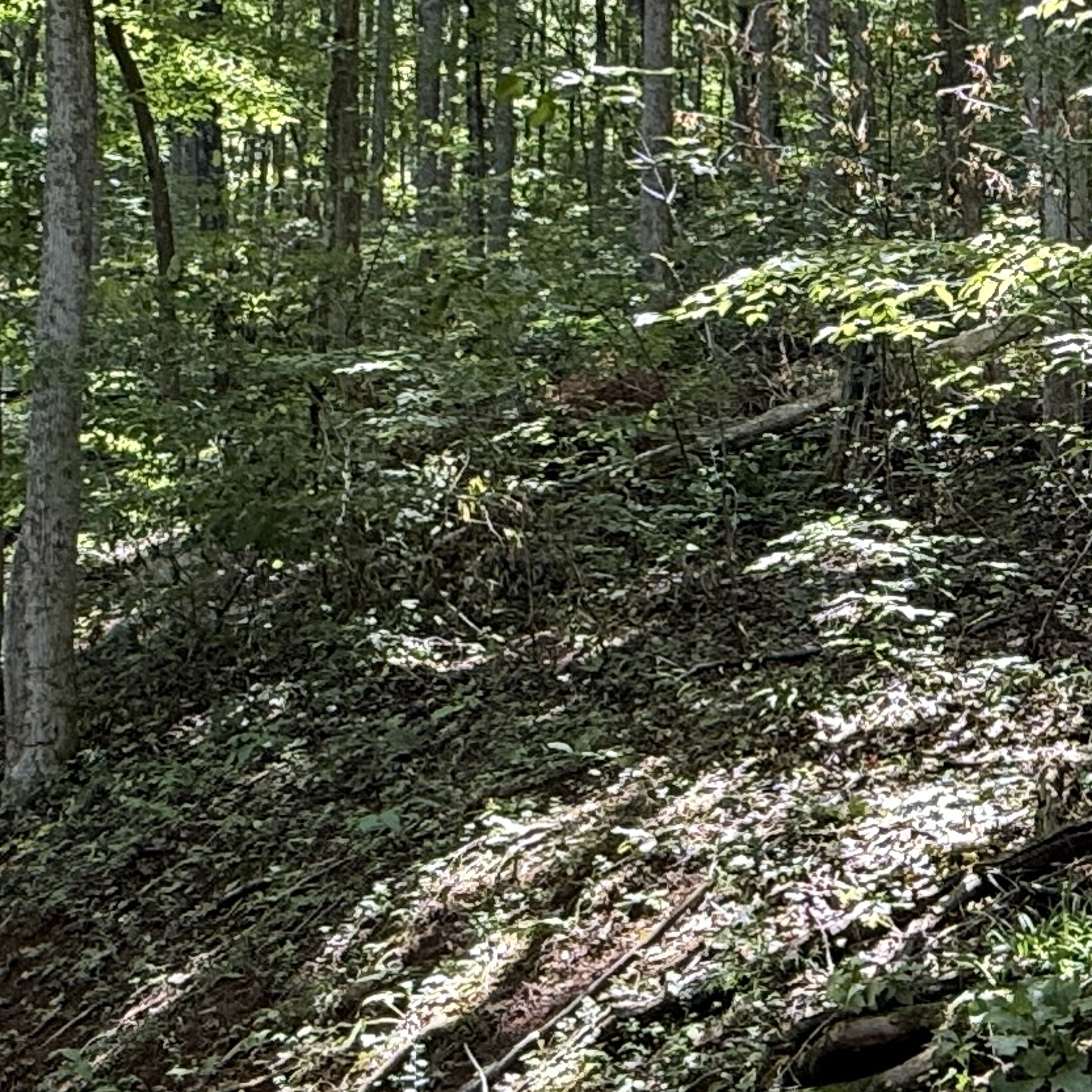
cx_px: 1004
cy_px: 371
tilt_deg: +6.9
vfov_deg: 28.4
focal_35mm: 60
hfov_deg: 27.5
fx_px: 2141
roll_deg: -0.7
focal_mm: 2.22
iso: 125
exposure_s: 1/99
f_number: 2.2
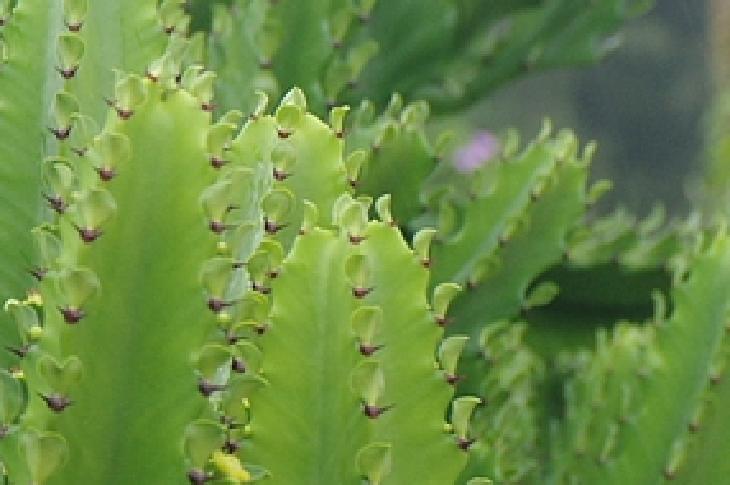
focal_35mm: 260
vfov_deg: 5.3
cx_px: -733
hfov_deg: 7.6
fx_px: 5266
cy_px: 172
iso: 400
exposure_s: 1/30
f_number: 5.6
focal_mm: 39
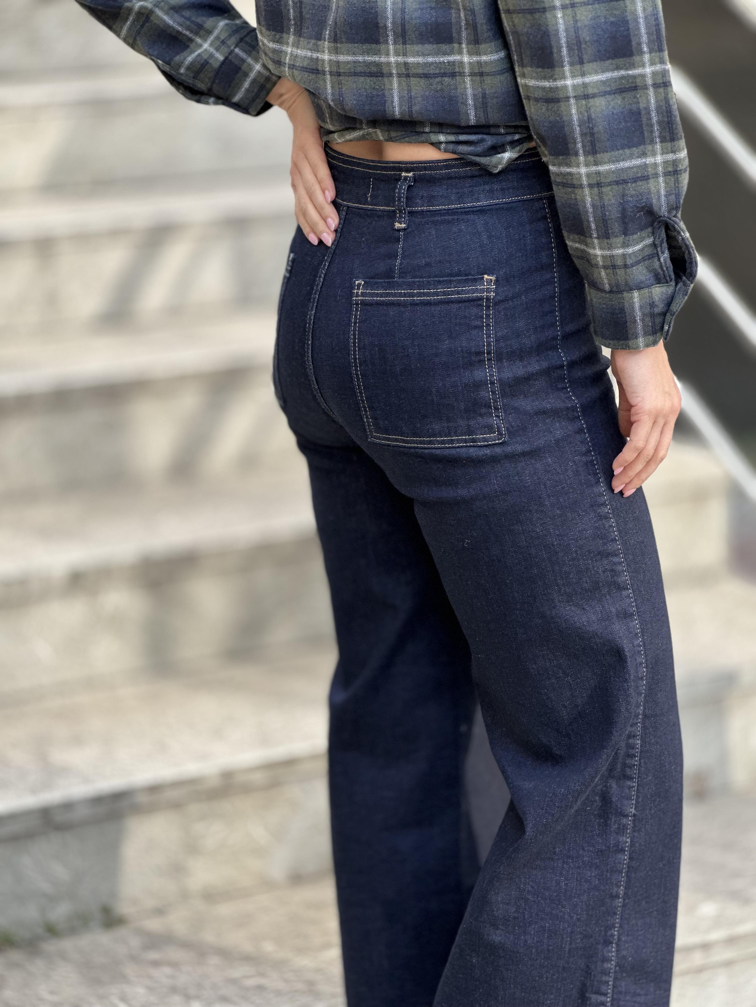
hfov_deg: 19.1
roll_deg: +2.6
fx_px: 2242
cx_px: 378
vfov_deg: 25.3
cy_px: 504
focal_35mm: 77
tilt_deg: -14.6
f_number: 2.8
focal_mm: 9
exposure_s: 1/121
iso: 32
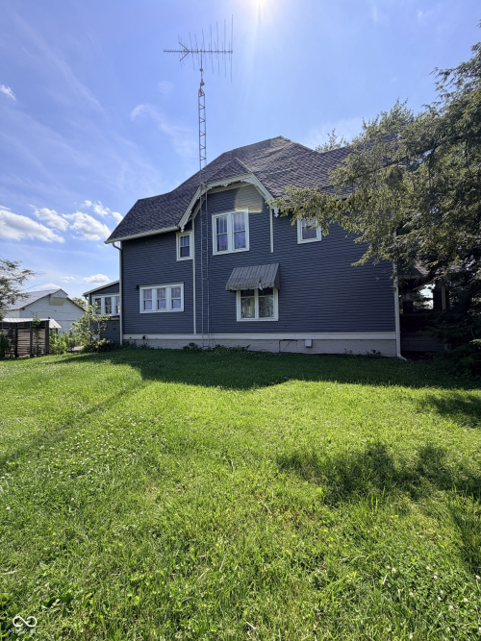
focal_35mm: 14
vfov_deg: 102.1
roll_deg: +2.1
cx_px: 240
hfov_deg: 85.7
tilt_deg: +3.8
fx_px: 259
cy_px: 320
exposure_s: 1/820
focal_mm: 2.22
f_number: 2.2
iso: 20
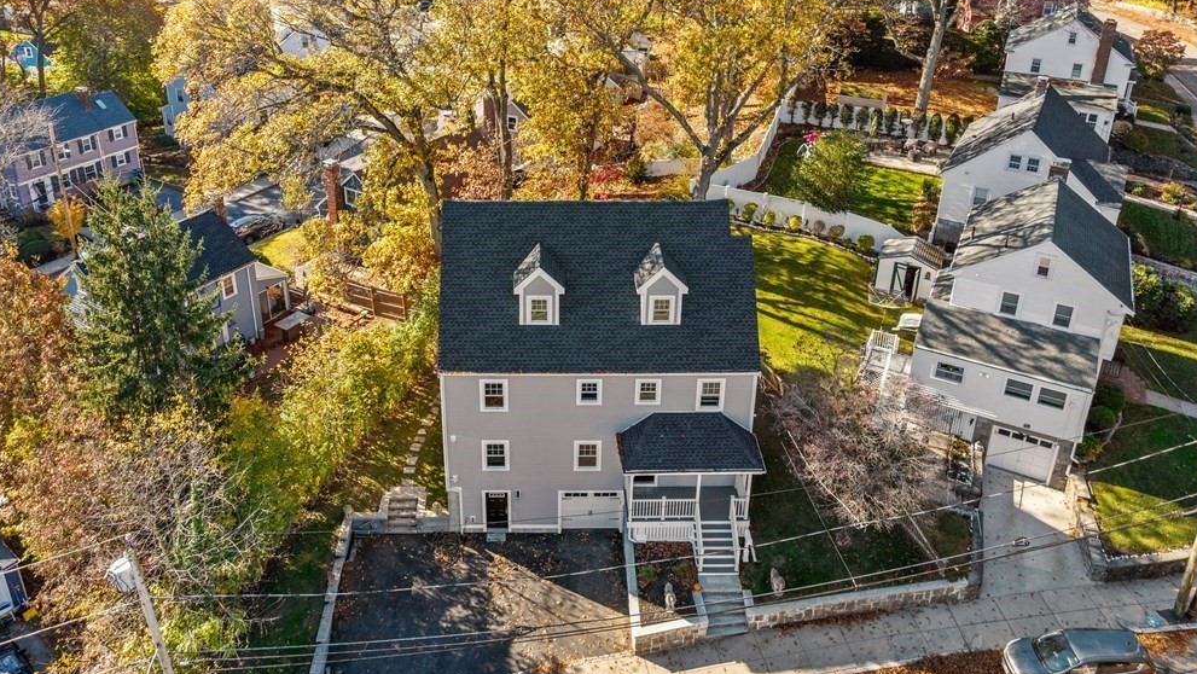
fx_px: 857
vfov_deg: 42.6
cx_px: 589
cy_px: 252
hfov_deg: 69.8
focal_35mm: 27
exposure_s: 1/200
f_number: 2.8
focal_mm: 12.29
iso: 300
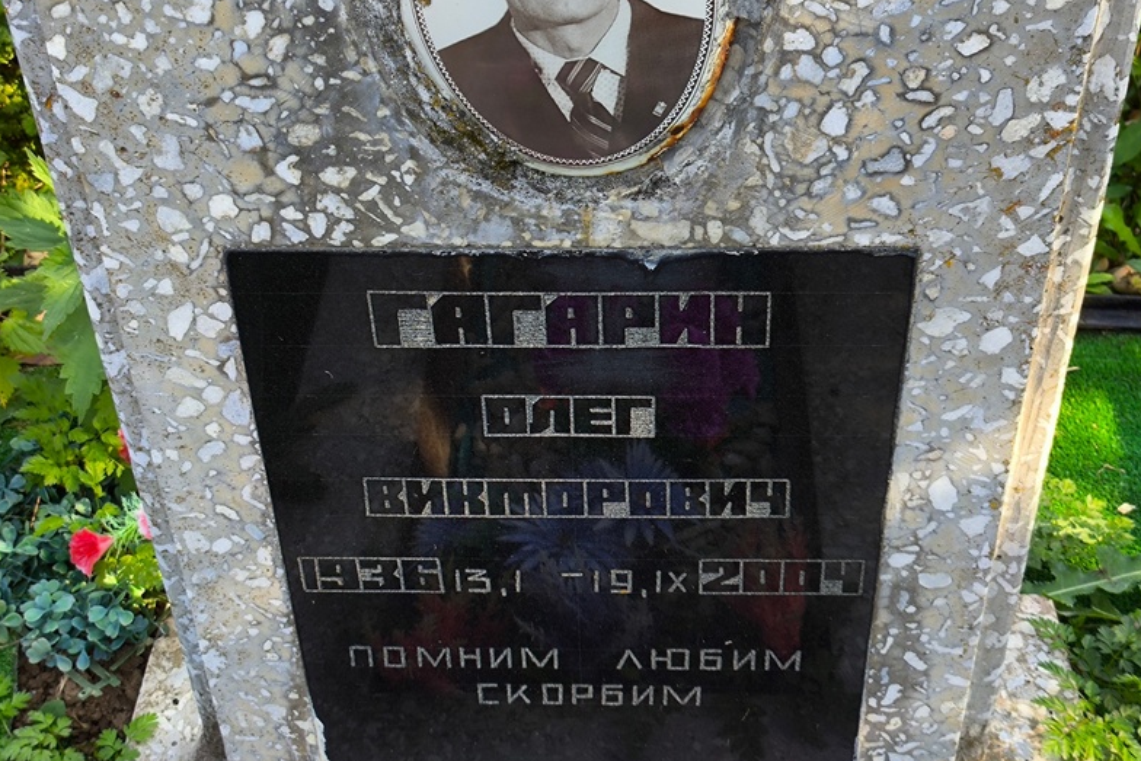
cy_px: 335
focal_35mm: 53
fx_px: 1680
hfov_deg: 37.5
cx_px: 574
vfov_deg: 25.5
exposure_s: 1/161
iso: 50
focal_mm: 4.71
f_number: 1.7
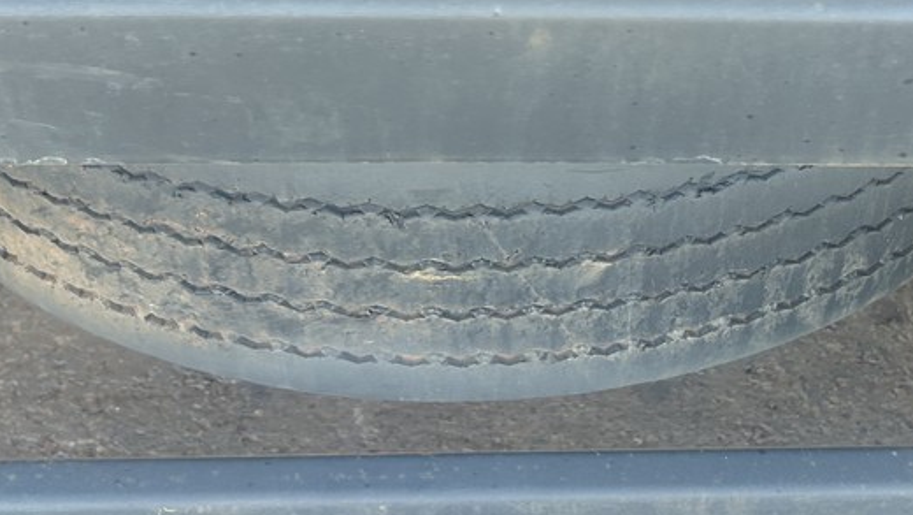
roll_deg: -0.3
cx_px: 507
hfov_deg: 33.8
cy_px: -98
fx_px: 1502
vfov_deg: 18.5
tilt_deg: -41.0
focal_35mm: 62
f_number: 1.5
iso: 64
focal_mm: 5.7
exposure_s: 1/122
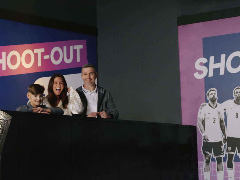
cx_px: 118
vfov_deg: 16.2
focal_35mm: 91
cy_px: 119
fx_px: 631
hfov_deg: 21.5
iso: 2000
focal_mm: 45.9
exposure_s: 1/125
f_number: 5.6
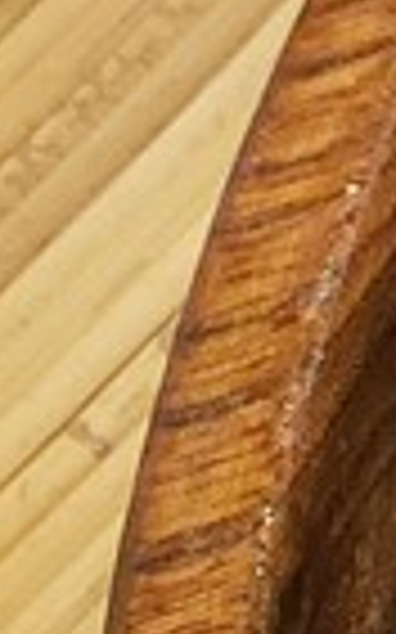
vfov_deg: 8.9
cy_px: -117
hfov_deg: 4.1
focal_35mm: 234
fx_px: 4045
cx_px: 2664
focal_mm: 4.3
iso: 800
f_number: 1.5
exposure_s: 1/30
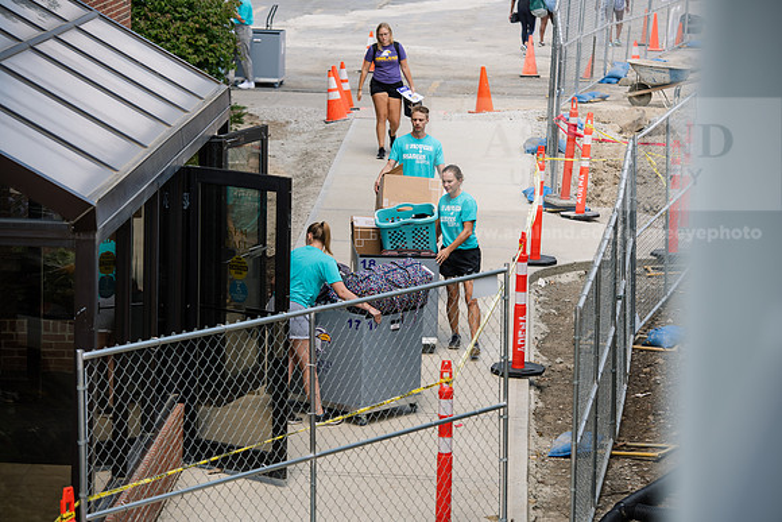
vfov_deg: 11.0
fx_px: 2716
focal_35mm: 125
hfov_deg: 16.4
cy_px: 261
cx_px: 391
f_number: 4
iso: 100
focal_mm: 125
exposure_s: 1/400
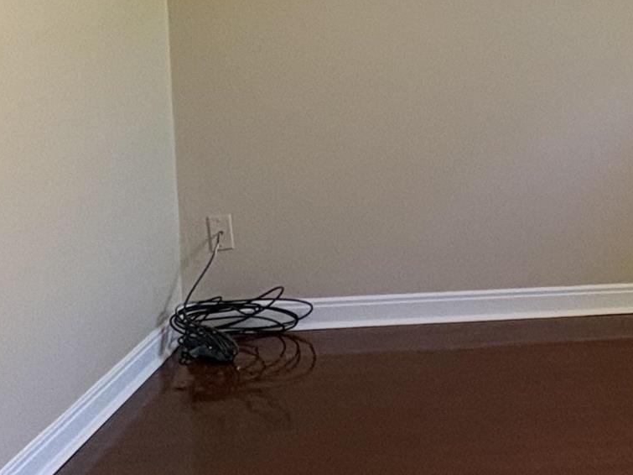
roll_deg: +1.5
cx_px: 648
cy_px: 5
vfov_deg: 24.5
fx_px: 1042
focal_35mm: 57
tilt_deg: -2.6
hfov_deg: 31.0
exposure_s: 1/60
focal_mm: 2.22
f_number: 2.2
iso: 320
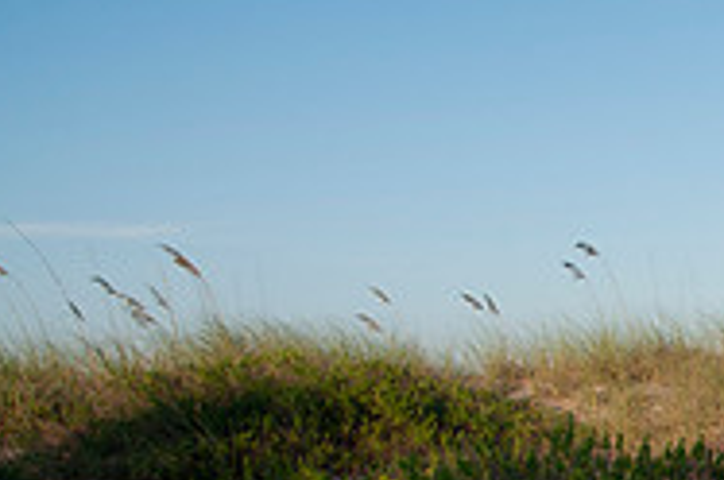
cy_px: 563
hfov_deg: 19.1
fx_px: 1867
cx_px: 1100
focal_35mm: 93
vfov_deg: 14.2
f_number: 10
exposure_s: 1/250
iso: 100
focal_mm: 20
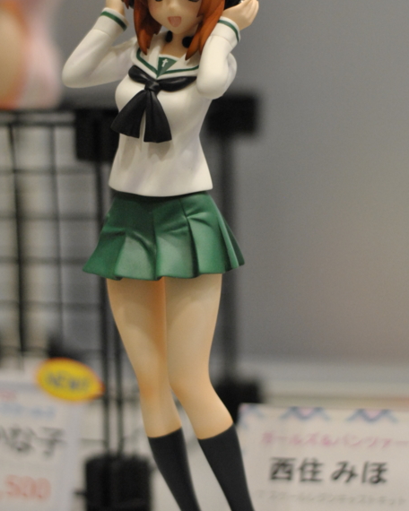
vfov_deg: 19.3
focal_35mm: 99
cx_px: 196
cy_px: 207
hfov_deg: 15.5
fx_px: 1498
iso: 720
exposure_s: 1/160
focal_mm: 50
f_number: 2.2
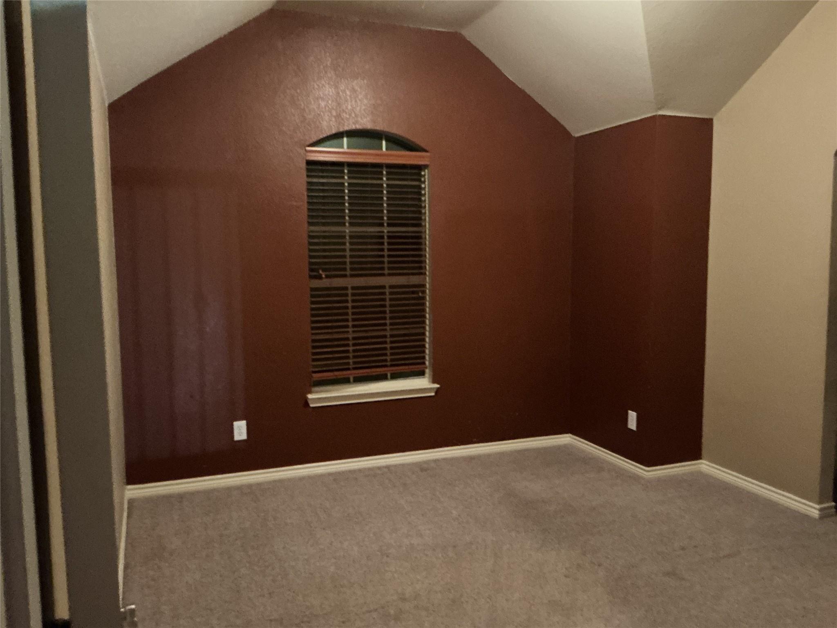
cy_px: 314
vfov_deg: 48.2
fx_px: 701
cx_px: 418
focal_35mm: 29
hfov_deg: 61.7
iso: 500
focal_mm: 3
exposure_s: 1/17
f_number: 1.8
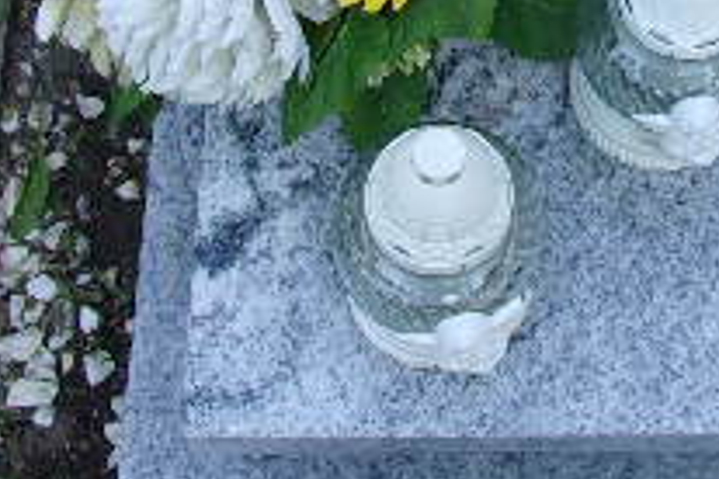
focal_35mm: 87
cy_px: -174
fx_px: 1737
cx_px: 632
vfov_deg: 14.9
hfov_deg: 22.9
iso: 80
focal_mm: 4.9
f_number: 3
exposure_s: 1/170
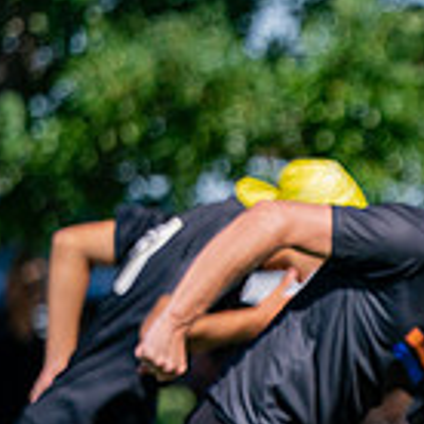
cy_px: 454
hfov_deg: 1.9
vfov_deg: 1.9
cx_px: 787
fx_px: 12666
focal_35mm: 914
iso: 400
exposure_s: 1/6400
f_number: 2.8
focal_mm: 200
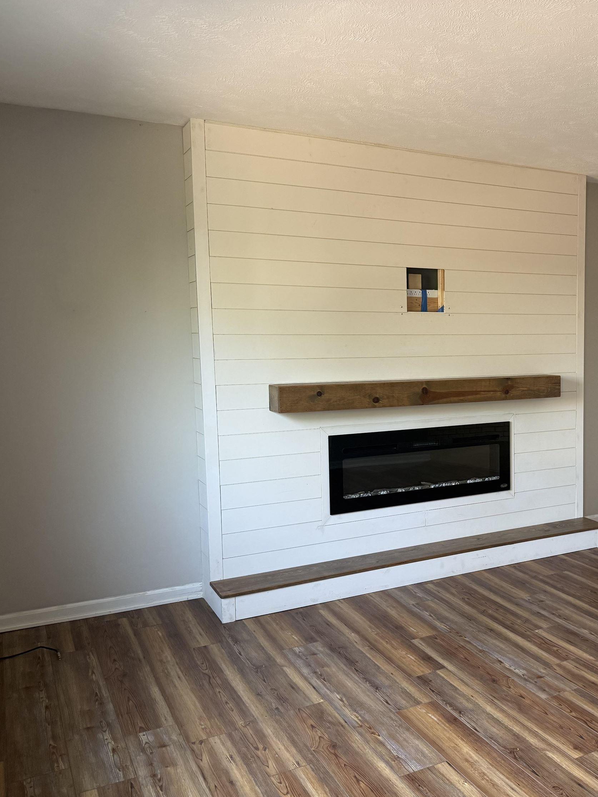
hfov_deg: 40.9
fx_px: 760
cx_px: 491
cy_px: 409
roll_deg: -0.1
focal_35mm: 33
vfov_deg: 55.3
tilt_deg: -5.2
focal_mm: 6.76
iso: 200
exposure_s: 1/101
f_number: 1.78
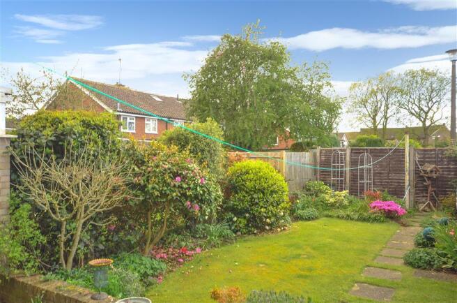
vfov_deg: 43.4
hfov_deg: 62.0
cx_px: 228
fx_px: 380
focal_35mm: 30
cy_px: 152
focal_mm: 20
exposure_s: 1/13
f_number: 9
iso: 200
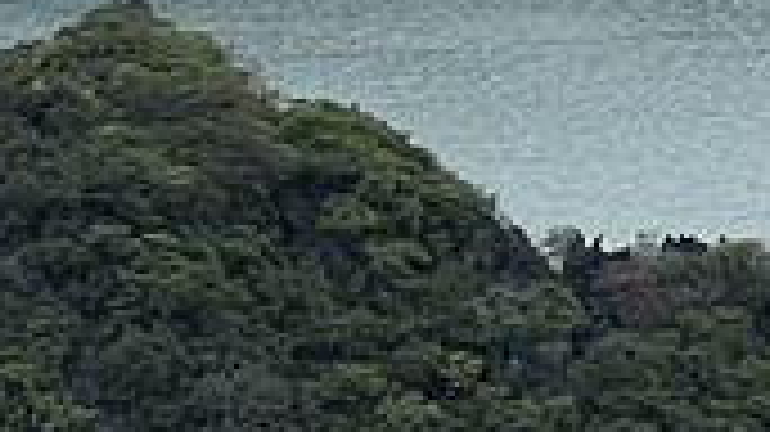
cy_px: 194
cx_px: 1792
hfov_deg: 3.6
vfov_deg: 2.1
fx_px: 12020
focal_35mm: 589
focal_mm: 9
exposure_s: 1/142
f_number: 2.8
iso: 32
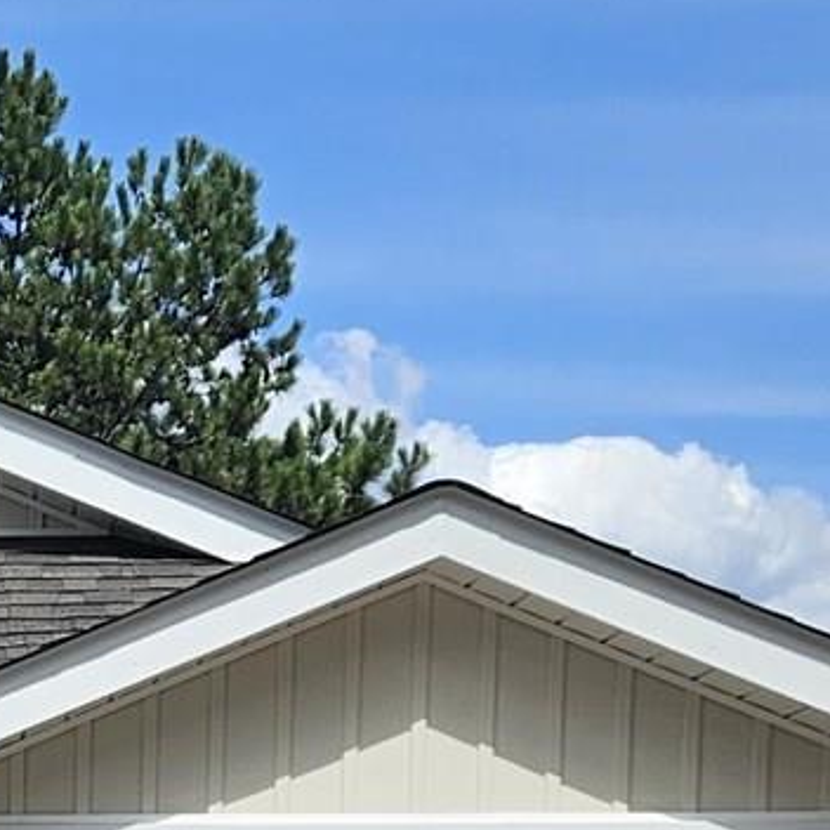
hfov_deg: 12.4
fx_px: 3608
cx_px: -486
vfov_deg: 12.3
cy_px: 1379
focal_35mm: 133
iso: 25
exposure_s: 1/3502
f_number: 1.8
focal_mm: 5.4
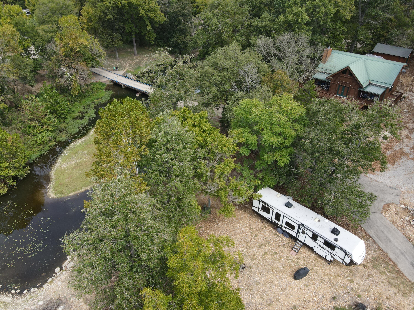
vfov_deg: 56.8
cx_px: 207
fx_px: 287
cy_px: 155
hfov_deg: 71.6
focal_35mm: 24
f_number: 2.8
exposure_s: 1/240
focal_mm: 4.5
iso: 100
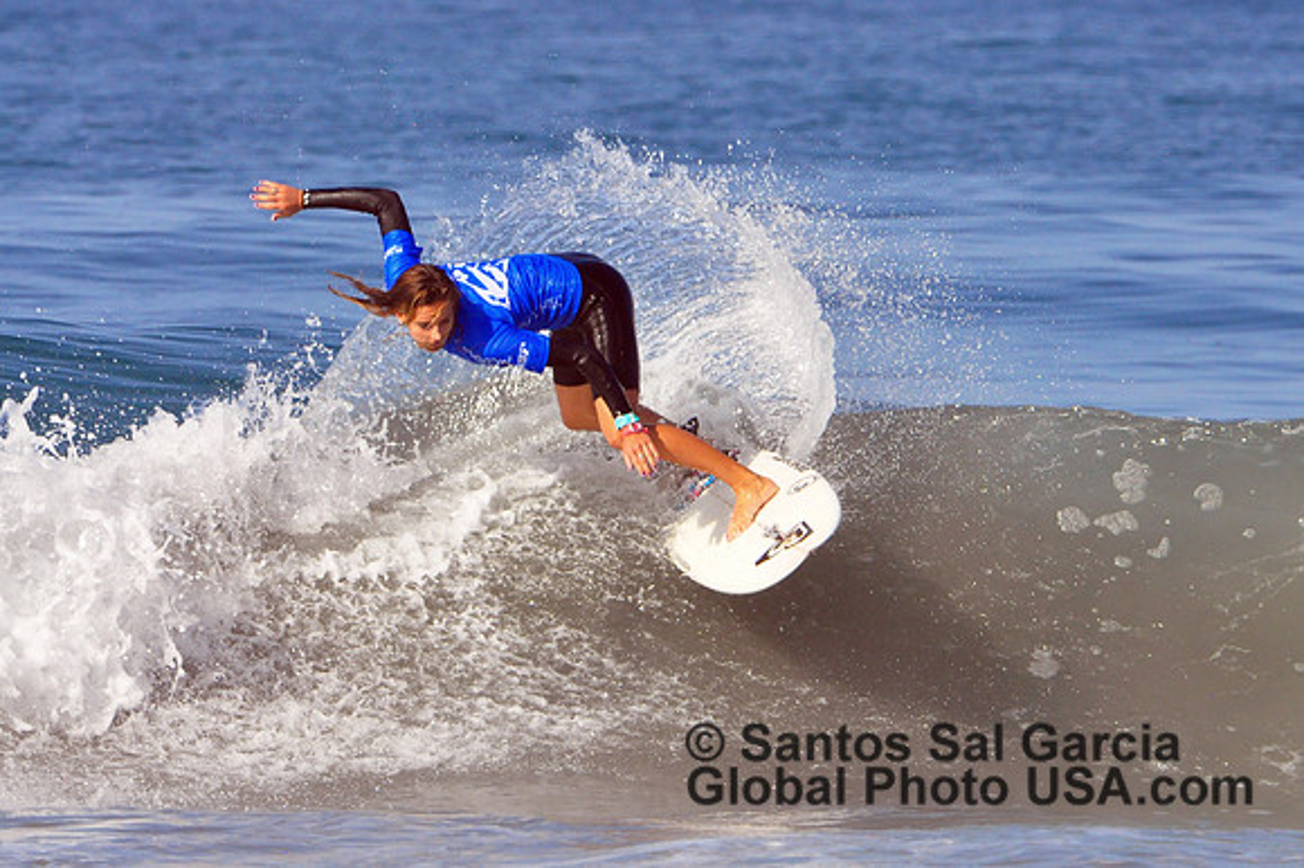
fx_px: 29865
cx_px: 652
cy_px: 434
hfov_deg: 2.5
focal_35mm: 825
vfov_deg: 1.7
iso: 1250
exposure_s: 1/1250
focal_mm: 550
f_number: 13
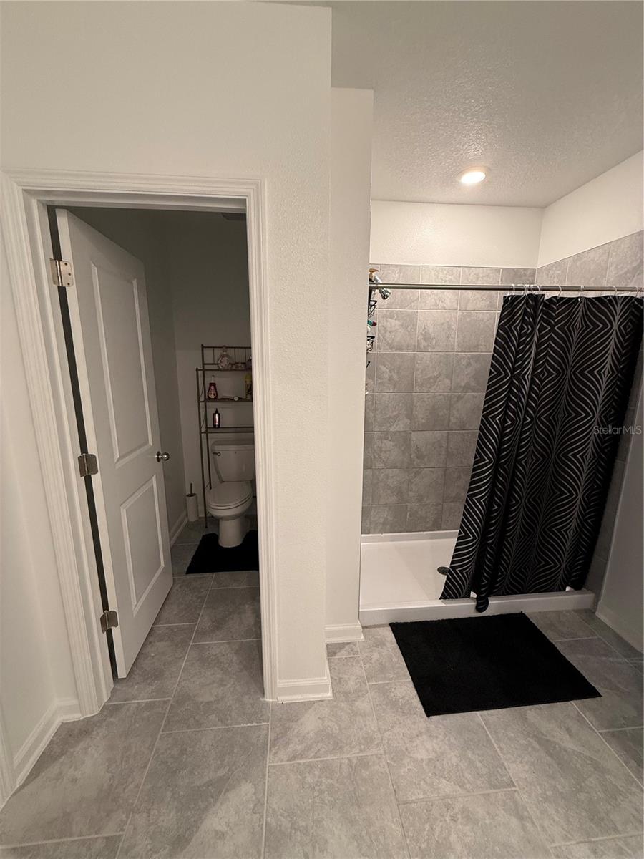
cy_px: 430
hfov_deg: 85.7
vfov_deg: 102.1
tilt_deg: -11.0
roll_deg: -0.4
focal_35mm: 14
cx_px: 322
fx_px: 347
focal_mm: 2.22
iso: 160
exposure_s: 1/60
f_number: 2.2
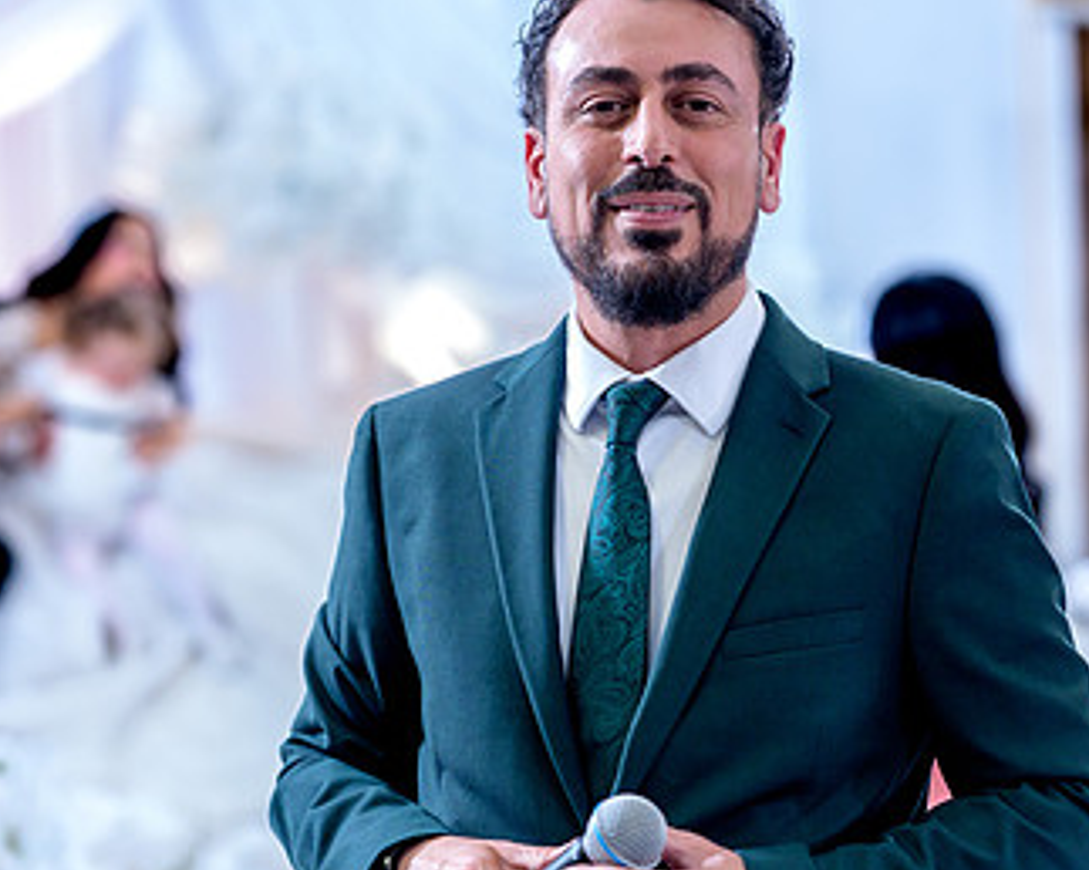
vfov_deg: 13.6
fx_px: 3640
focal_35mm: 113
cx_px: 546
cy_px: 433
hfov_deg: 17.0
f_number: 2
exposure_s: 1/200
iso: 640
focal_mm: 67
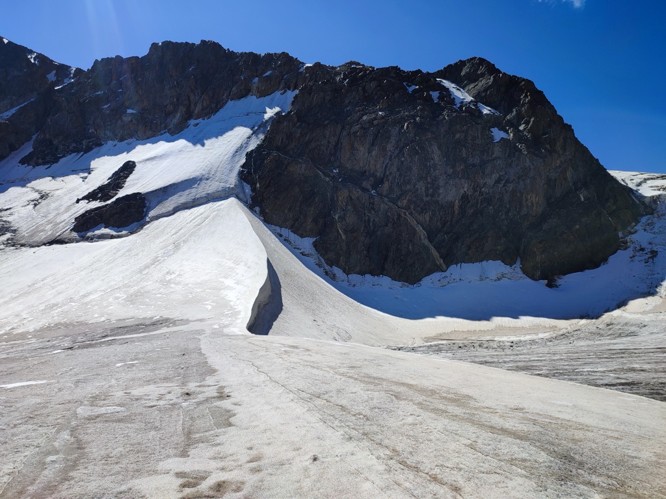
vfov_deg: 54.9
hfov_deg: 69.4
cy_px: 250
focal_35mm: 25
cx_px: 333
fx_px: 481
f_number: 1.9
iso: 50
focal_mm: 6.04
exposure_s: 1/1403
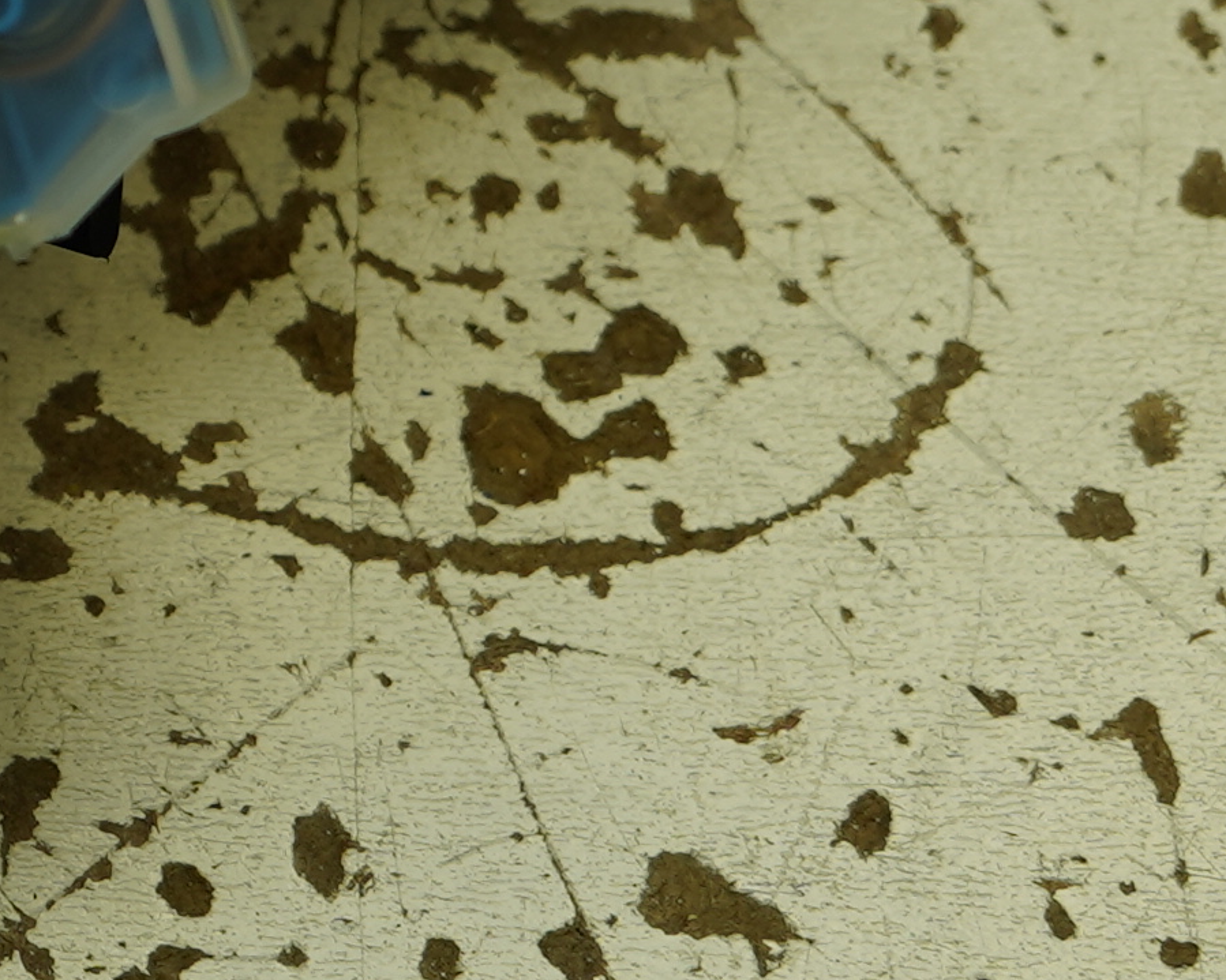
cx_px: -1162
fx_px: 5370
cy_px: -30
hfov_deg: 11.8
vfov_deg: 10.3
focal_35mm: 148
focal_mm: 24
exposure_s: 1/125
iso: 100
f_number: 4
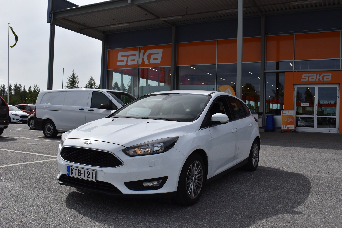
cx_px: 171
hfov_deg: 57.2
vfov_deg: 40.0
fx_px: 313
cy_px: 114
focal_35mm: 33
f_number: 9.5
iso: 200
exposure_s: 1/1000
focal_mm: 22
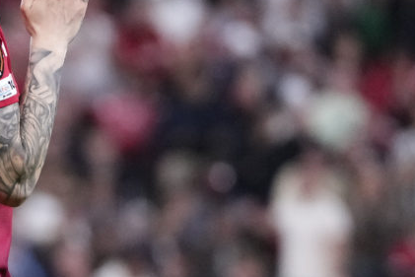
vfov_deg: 2.8
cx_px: 73
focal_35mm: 486
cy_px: 73
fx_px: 5604
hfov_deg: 4.2
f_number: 2.8
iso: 3200
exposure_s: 1/2000
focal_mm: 200
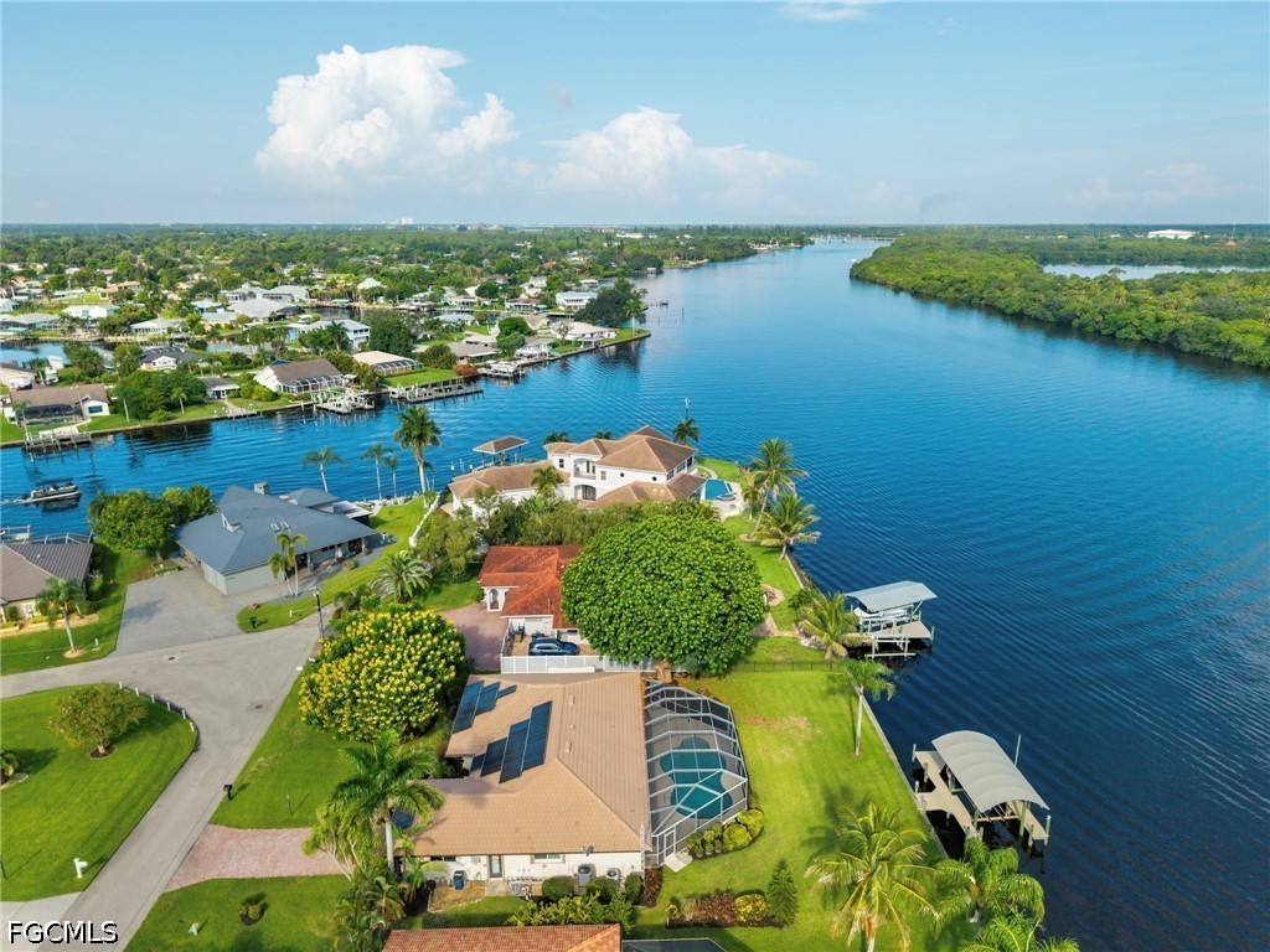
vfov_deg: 56.8
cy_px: 476
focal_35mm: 24
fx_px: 881
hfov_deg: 71.6
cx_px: 635
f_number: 1.8
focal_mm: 8.67
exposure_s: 1/240
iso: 100
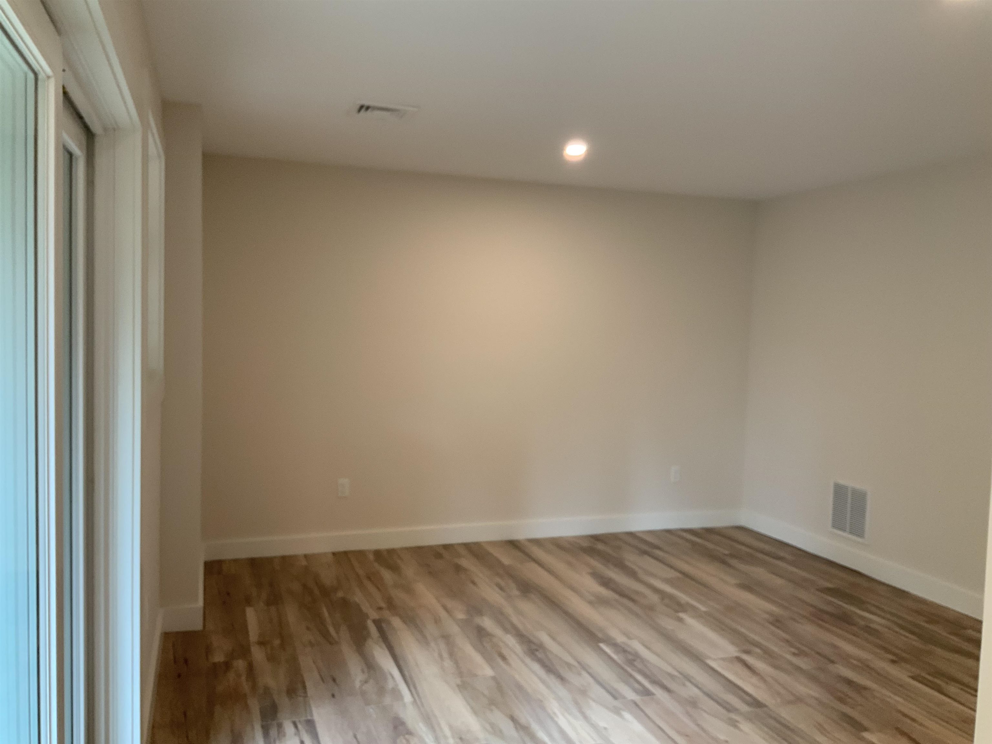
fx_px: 831
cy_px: 372
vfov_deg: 48.2
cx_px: 496
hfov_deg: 61.7
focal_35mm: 29
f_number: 1.8
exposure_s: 1/60
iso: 80
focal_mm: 3
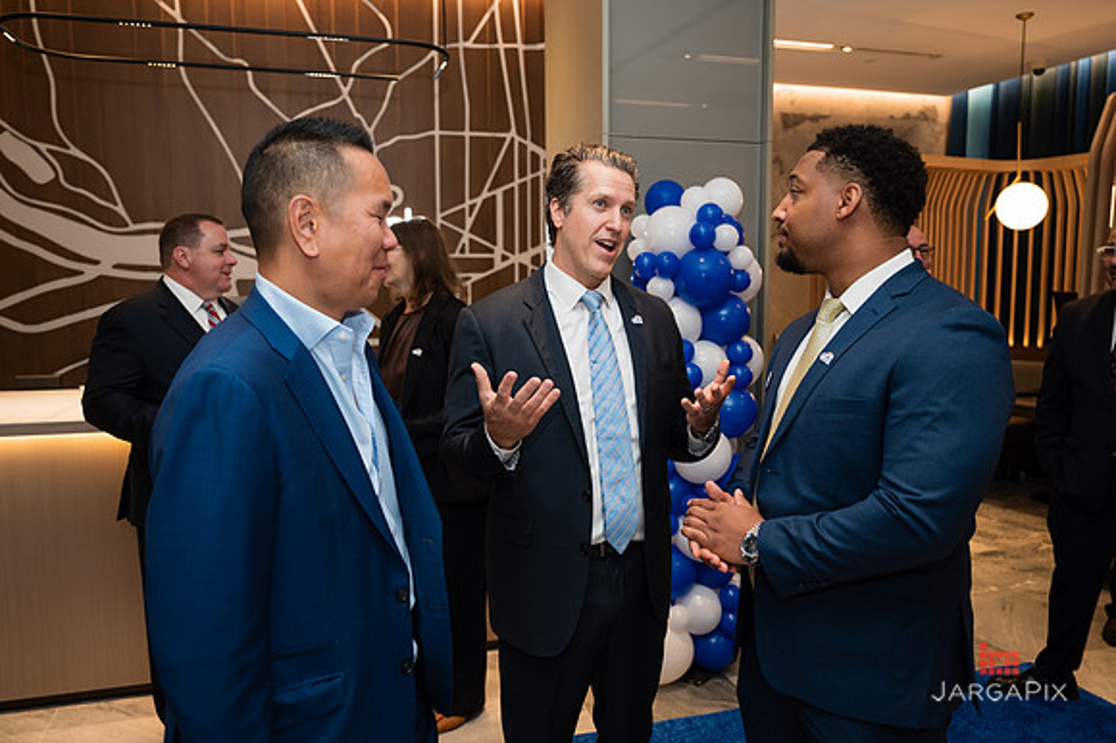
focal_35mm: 28
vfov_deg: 46.1
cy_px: 372
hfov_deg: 65.1
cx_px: 558
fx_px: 874
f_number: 3.2
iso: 400
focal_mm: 27.5
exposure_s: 1/160
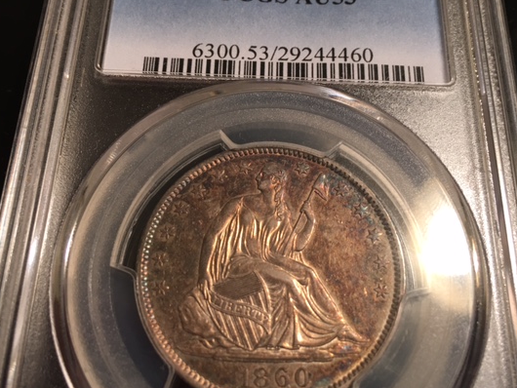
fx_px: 523
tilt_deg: -66.7
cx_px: 266
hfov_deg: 52.6
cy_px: 178
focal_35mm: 35
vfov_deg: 40.7
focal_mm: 4.15
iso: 32
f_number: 2.2
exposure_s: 1/15
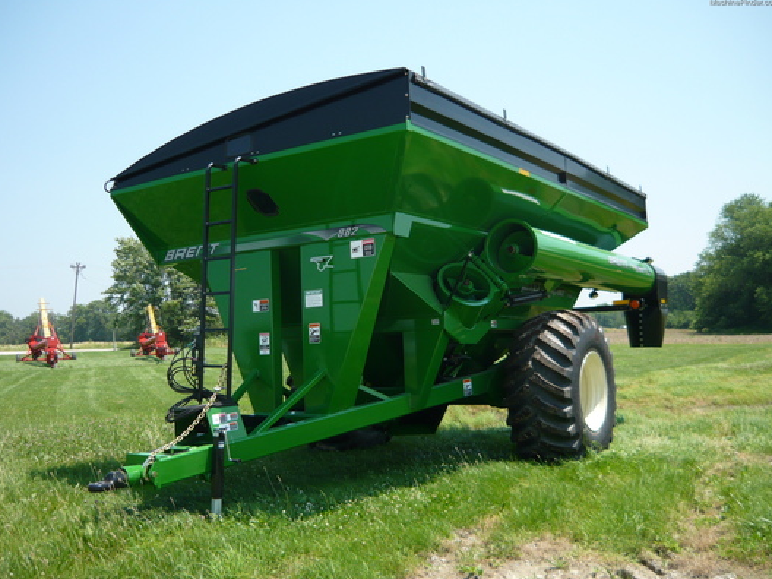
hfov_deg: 54.0
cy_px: 292
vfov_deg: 41.8
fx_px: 758
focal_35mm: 34
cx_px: 382
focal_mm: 5.5
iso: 100
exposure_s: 1/800
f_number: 2.8
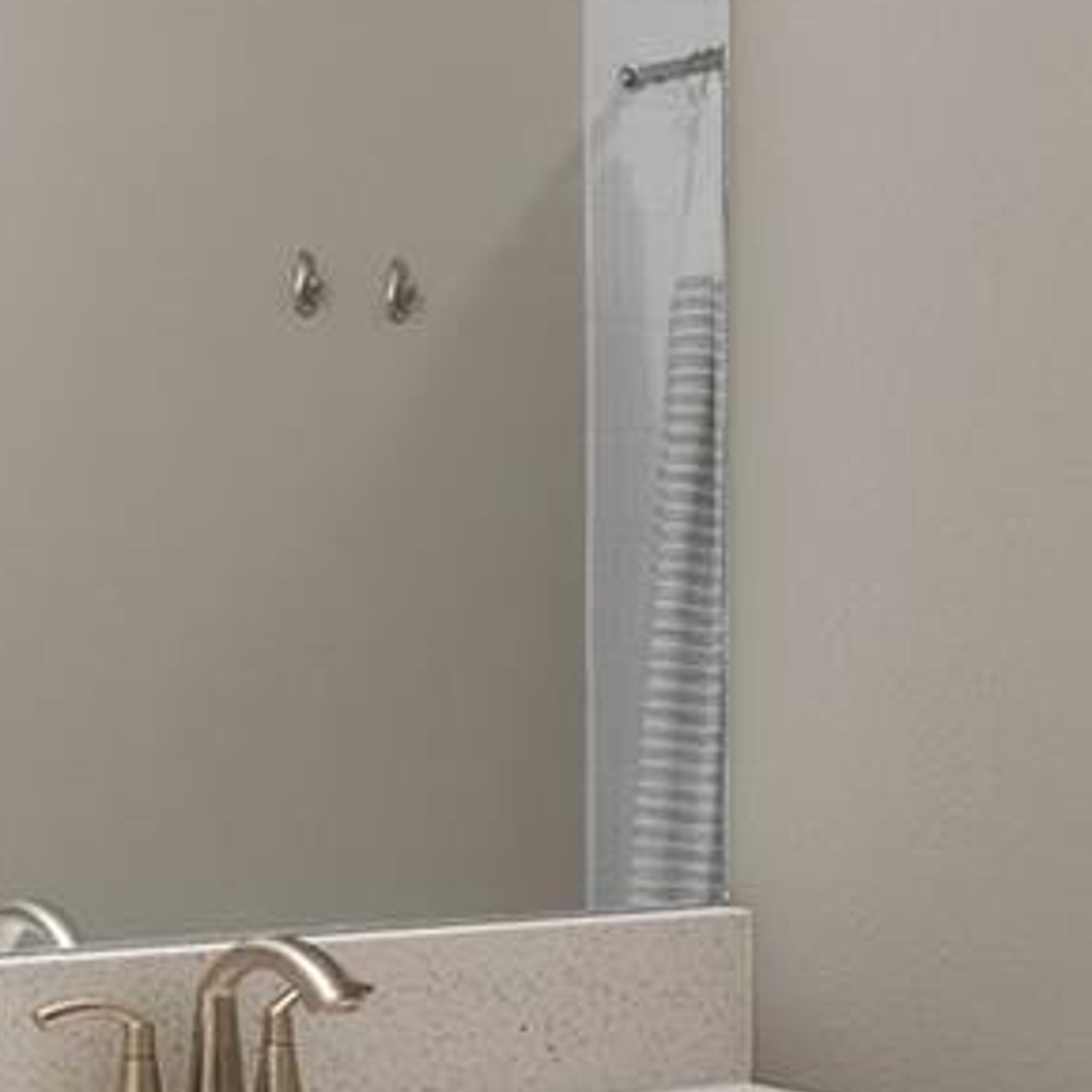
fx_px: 2855
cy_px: 661
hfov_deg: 21.5
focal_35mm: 80
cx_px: 306
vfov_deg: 21.6
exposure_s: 1/3
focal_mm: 17
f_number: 8
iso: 400
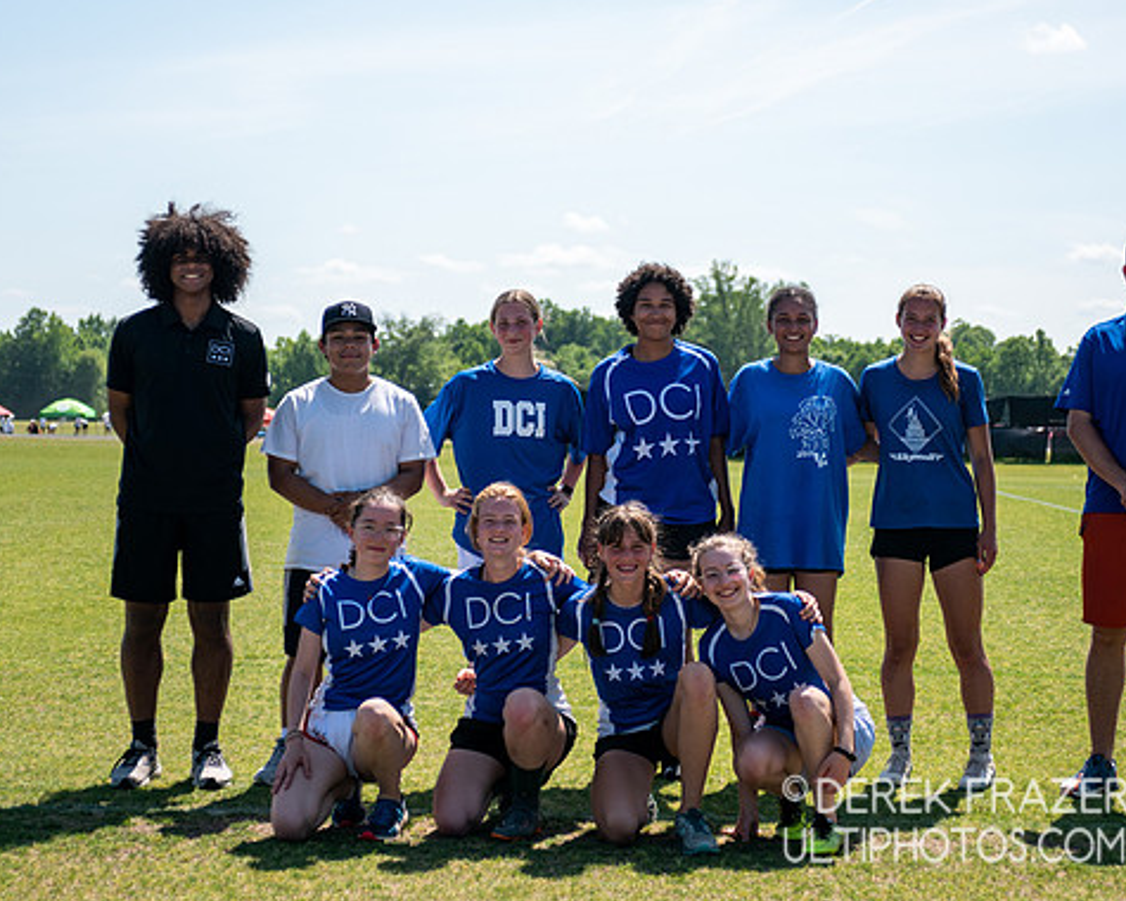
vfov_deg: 18.7
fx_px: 2733
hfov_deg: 23.3
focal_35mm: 82
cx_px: 580
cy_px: 350
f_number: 4
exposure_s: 1/2000
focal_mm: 58
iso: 200
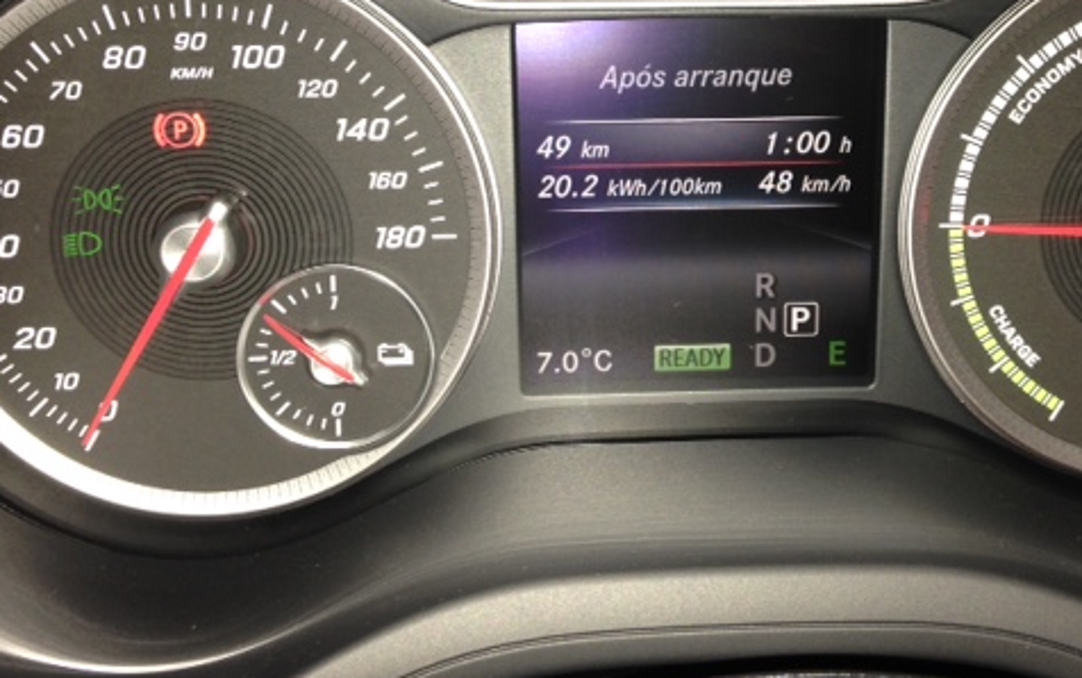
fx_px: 1387
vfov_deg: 27.1
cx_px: 630
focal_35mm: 47
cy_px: 184
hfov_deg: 42.5
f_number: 2.4
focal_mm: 4.12
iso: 64
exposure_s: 1/17
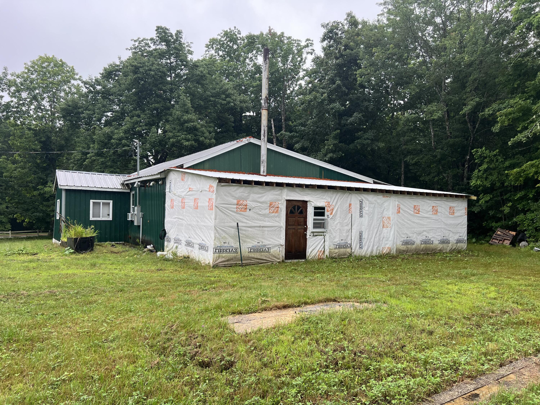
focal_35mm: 26
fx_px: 406
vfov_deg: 53.1
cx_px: 270
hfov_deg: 67.3
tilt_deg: +0.1
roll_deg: -1.4
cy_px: 202
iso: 50
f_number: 1.5
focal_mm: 5.7
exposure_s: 1/611
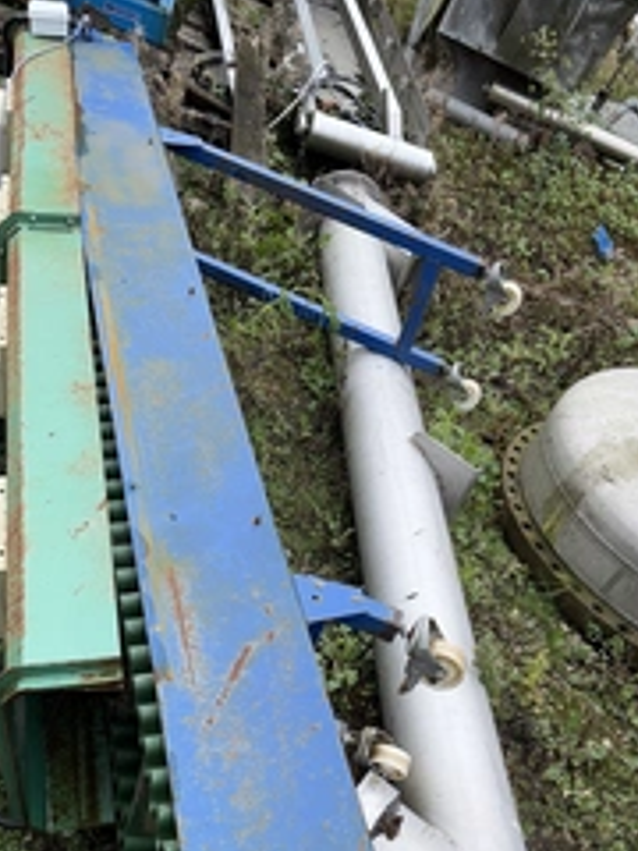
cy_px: 603
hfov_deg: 35.9
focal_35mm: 40
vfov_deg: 45.7
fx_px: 983
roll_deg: -23.0
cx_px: 287
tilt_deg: -41.2
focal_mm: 6.76
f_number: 1.78
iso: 50
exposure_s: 1/535
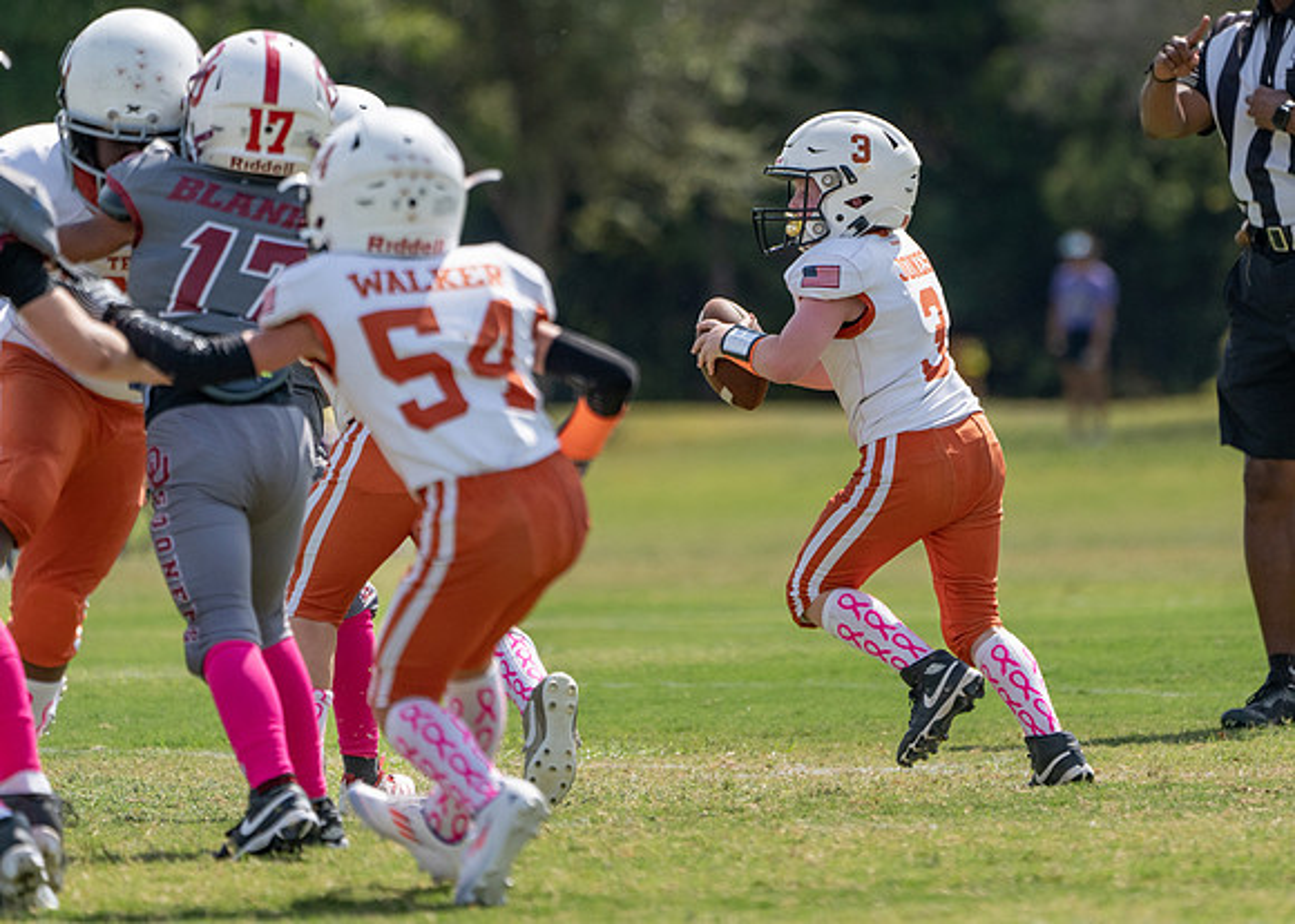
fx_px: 20902
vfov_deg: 2.5
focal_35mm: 568
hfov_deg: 3.5
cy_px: 369
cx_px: 844
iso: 500
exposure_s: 1/2500
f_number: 5.6
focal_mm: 400
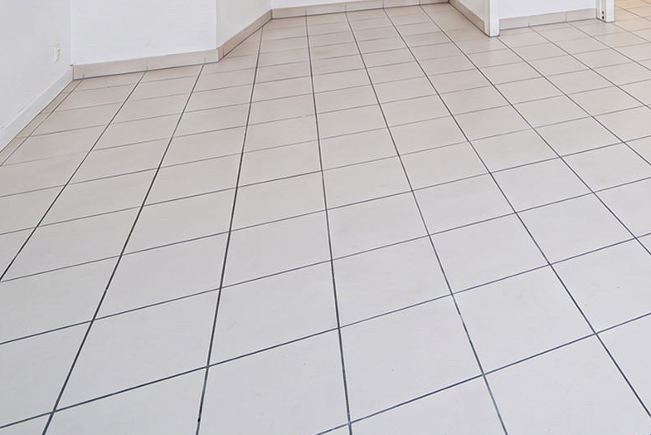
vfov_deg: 30.5
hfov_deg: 52.1
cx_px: 554
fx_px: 597
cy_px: -144
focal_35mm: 33
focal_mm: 12
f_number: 4
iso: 800
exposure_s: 1/125
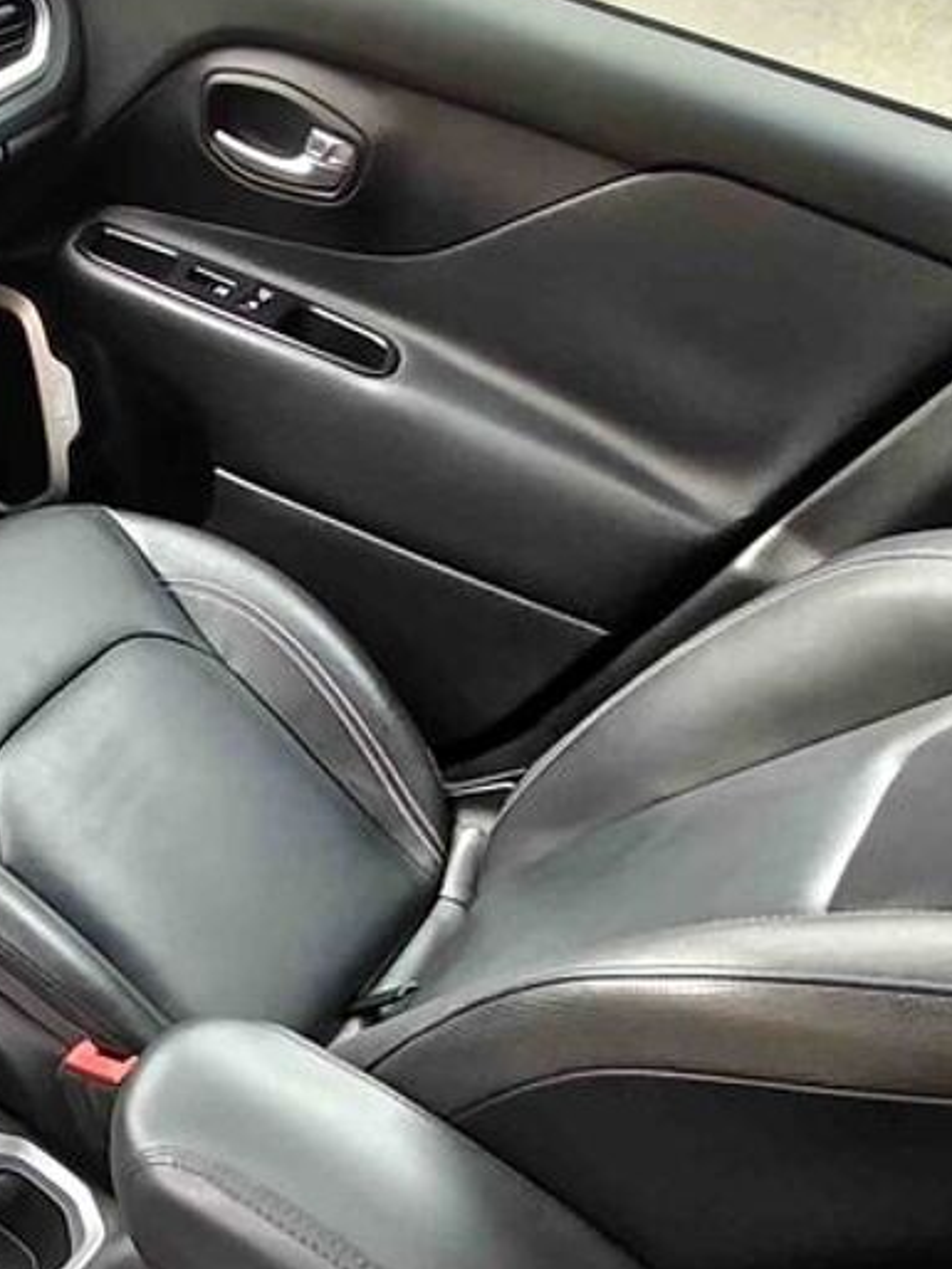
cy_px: 822
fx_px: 1429
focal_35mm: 39
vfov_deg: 47.2
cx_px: -225
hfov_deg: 30.5
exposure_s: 1/60
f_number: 2.2
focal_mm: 1.67
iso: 500
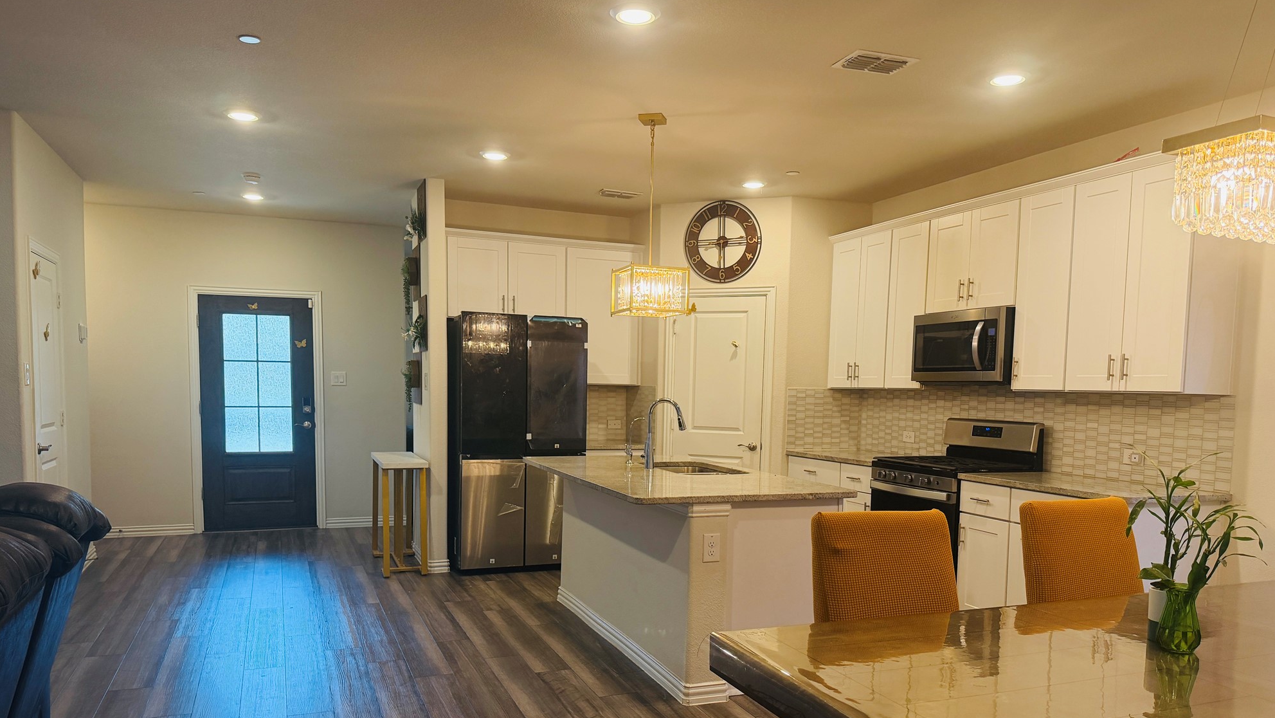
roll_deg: -1.4
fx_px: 913
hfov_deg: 69.8
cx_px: 647
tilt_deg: -4.9
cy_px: 456
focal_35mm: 27
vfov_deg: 42.5
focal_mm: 6.76
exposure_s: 1/120
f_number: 1.78
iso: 250
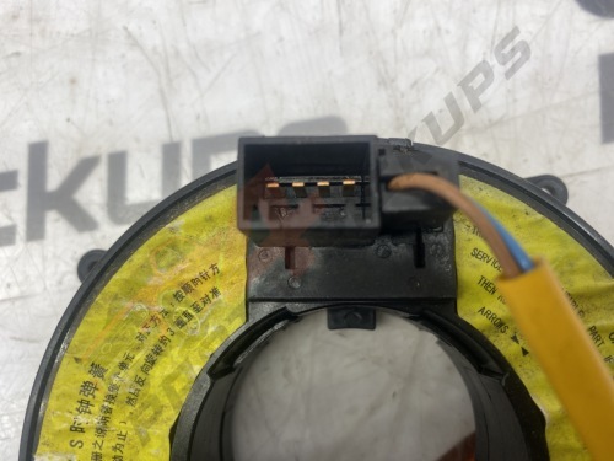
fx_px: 461
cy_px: 230
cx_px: 307
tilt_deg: -87.0
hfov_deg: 67.3
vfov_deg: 53.1
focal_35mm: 26
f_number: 1.8
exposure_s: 1/100
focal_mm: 4.25
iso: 50
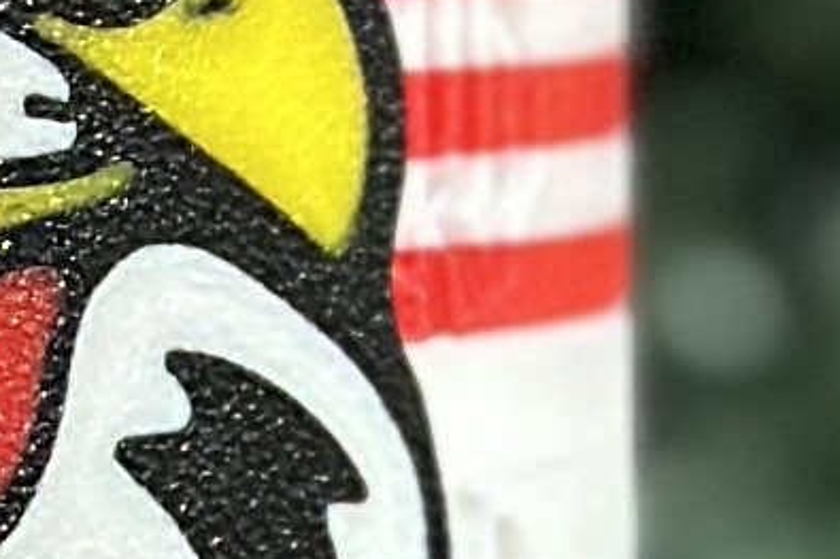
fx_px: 11894
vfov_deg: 2.7
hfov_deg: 4.0
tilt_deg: +4.4
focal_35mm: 510
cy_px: -1216
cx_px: -111
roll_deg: -0.1
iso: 400
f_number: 1.78
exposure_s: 1/33
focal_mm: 6.86
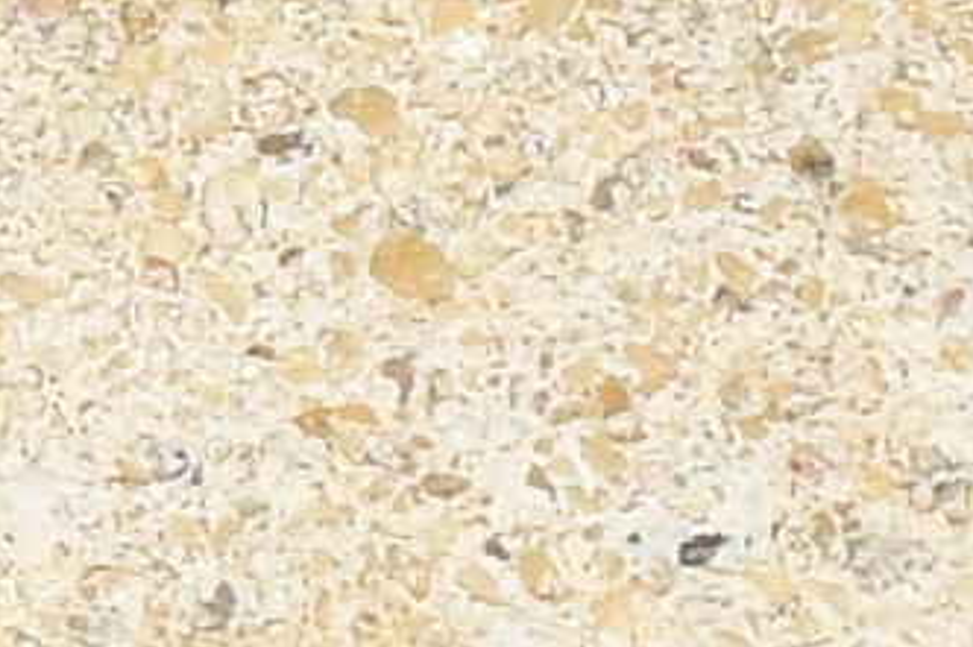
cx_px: -334
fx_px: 16424
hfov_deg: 3.4
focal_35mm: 608
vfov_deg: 2.3
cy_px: -100
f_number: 11
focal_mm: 140
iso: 320
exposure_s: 1/160
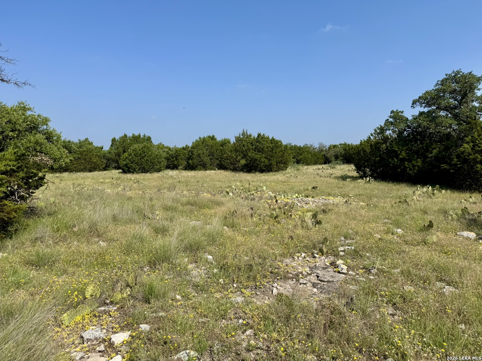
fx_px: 334
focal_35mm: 24
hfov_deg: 71.6
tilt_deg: -3.4
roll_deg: -0.1
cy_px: 180
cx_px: 241
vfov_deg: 56.8
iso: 80
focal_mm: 6.76
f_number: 1.78
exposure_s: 1/4608
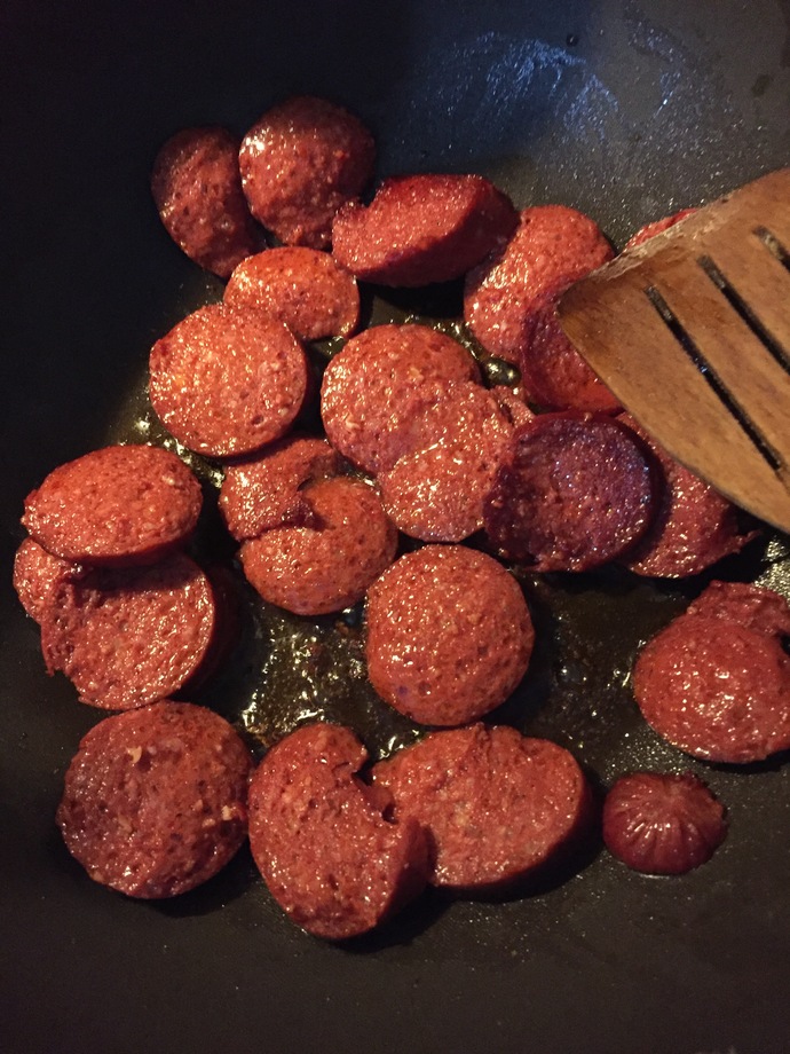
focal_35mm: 29
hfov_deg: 48.2
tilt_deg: -73.4
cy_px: 527
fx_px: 882
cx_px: 395
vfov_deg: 61.7
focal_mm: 4.15
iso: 400
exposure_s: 1/17
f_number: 2.2
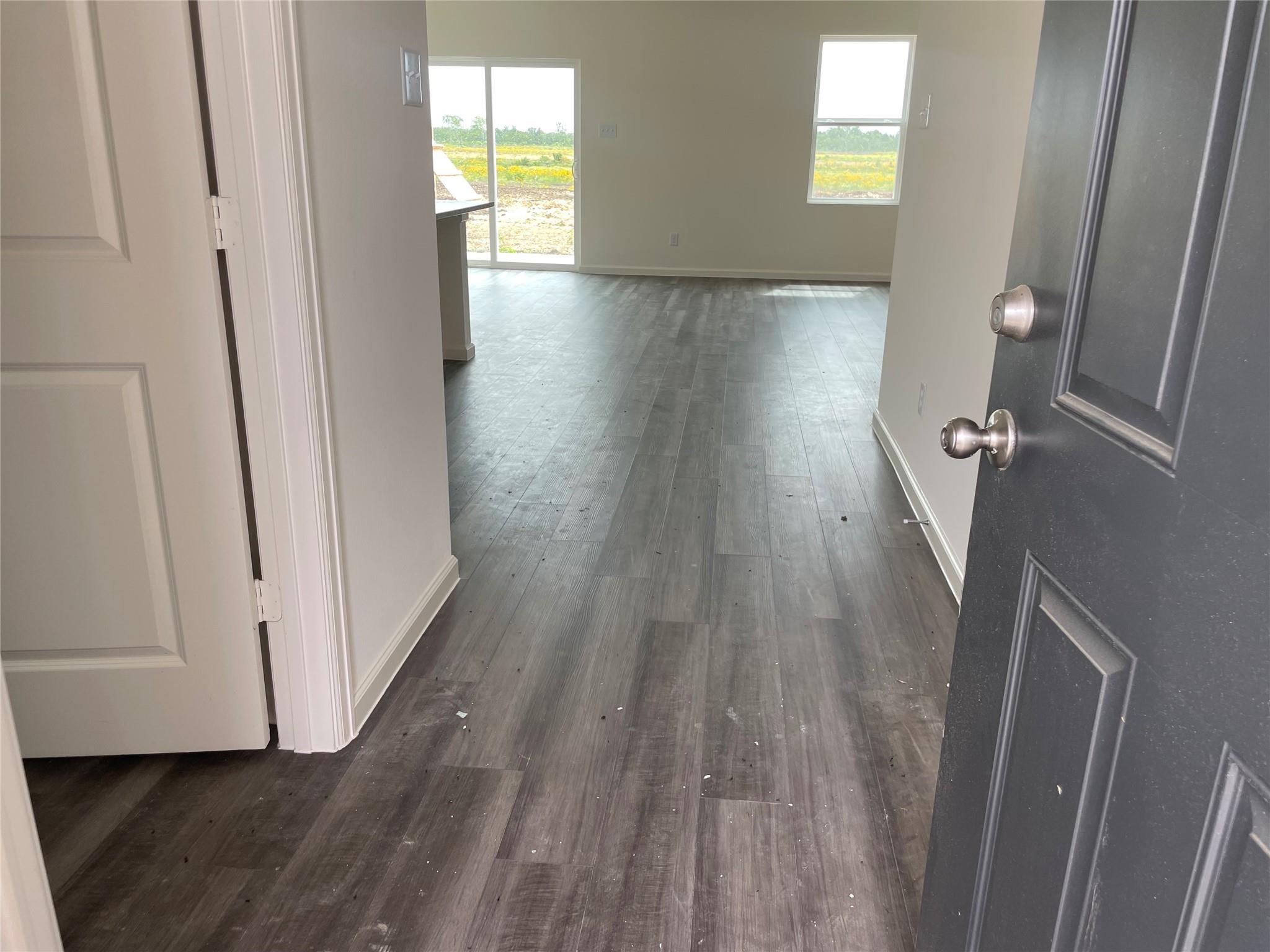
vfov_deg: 53.1
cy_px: 476
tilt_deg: -18.1
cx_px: 635
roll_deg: -0.9
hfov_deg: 67.3
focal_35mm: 26
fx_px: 954
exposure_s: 1/121
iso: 32
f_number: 1.6
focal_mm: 4.2
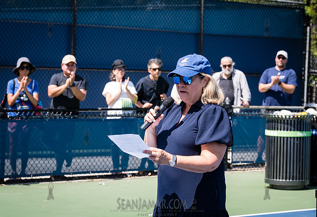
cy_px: 104
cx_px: 187
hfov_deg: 18.2
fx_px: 990
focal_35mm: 112
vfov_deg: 12.5
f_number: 6.3
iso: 500
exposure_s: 1/800
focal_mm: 90
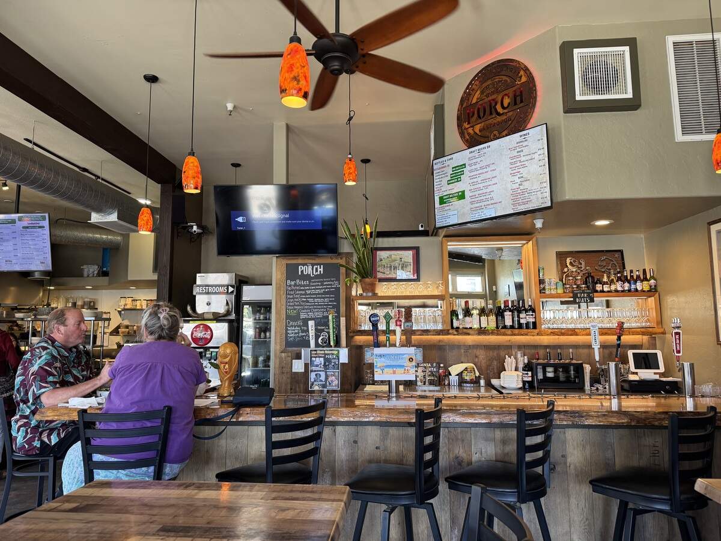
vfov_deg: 56.8
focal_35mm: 24
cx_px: 360
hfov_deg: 71.6
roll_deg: +0.7
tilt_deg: +5.6
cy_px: 270
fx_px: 500
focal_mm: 6.76
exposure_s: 1/58
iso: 160
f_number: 1.78
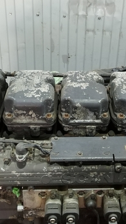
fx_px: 309
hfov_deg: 22.9
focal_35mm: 52
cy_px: 83
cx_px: 90
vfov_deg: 39.6
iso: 1135
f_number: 1.8
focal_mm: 6.24
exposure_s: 1/100
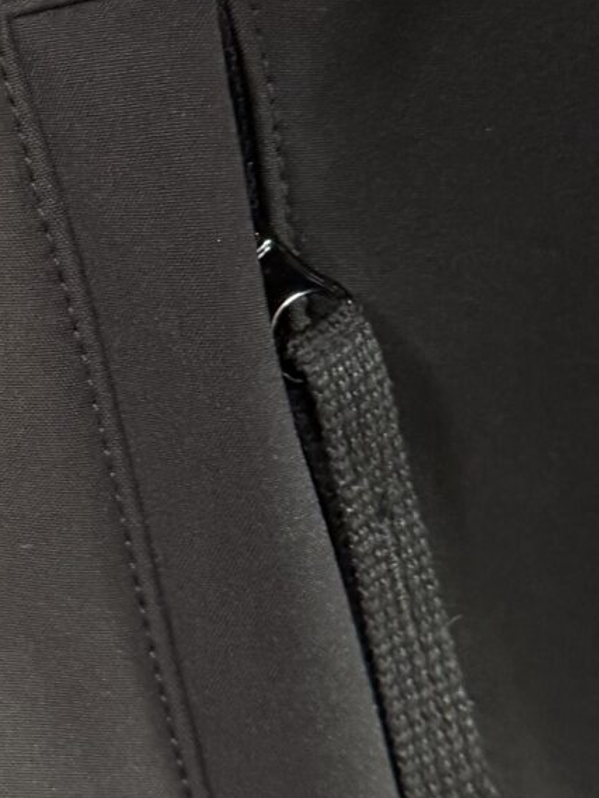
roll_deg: -2.2
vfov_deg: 18.2
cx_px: -80
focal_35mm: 108
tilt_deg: -14.0
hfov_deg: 13.4
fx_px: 2491
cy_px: 321
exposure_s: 1/50
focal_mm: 6.76
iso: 800
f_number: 1.78
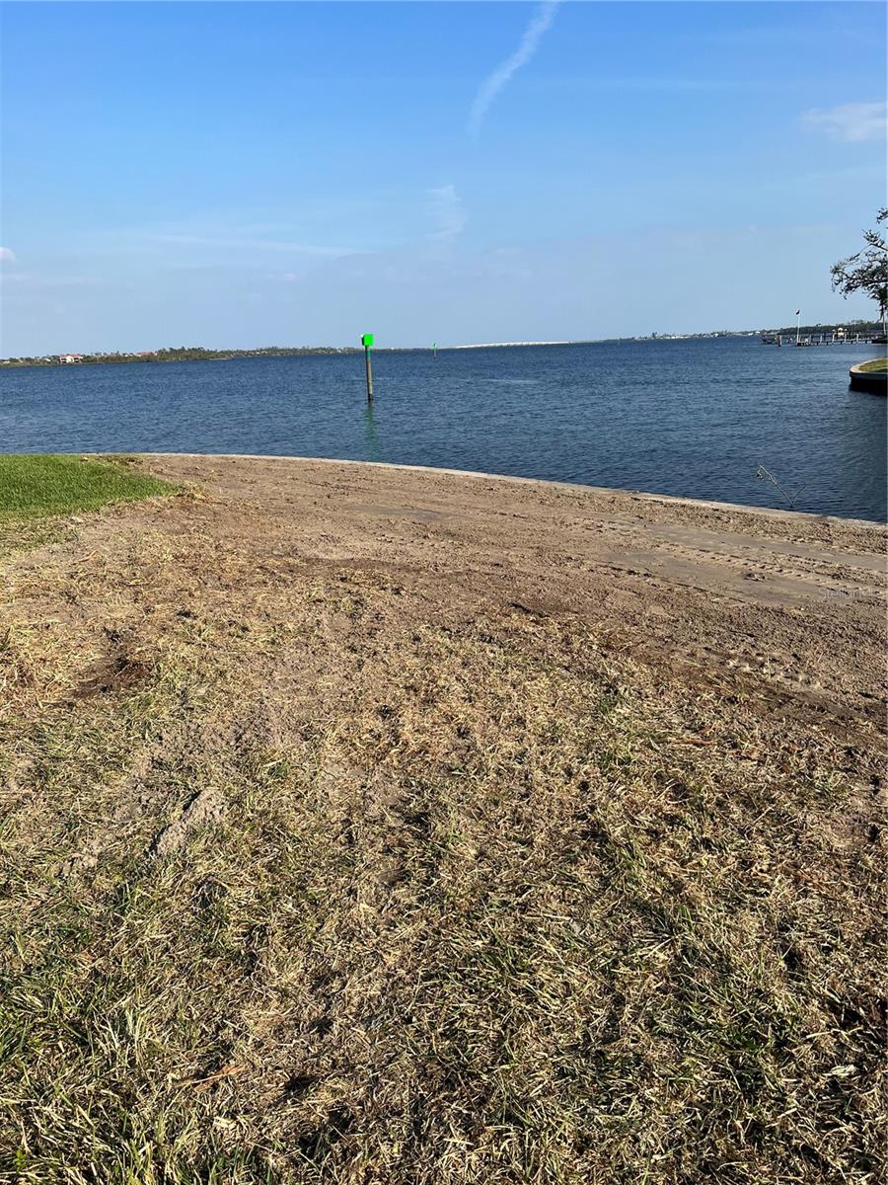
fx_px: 889
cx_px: 444
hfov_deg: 53.1
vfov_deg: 67.3
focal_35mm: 26
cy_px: 592
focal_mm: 5.7
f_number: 1.5
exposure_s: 1/3968
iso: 50
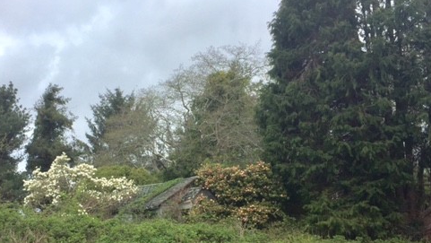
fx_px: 480
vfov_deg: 28.3
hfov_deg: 48.0
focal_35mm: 42
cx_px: 167
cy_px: 154
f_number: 2.2
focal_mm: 4.15
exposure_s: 1/2326
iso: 32
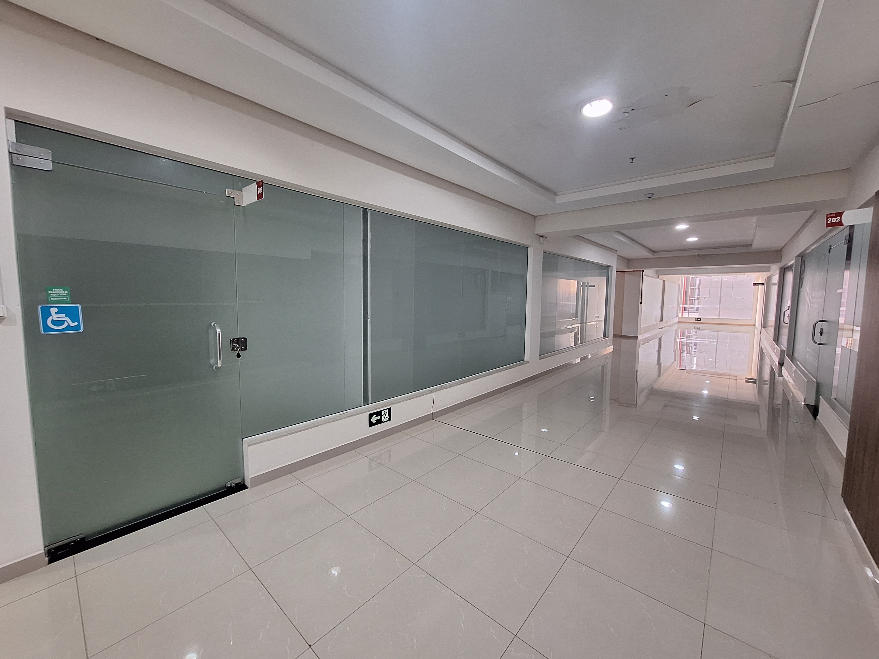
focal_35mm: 13
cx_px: 440
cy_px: 330
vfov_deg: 89.9
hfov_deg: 106.2
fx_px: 330
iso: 200
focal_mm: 1.74
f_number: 2.2
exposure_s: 1/30
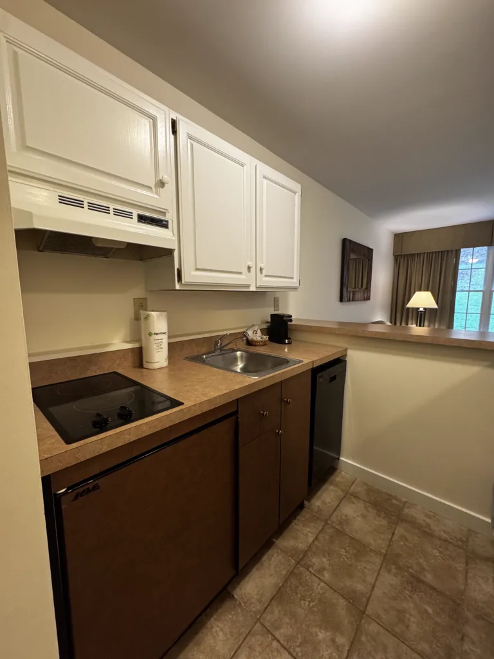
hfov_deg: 85.7
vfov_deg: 102.1
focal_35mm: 14
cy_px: 330
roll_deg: -0.1
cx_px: 247
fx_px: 266
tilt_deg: -7.8
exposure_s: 1/60
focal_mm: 2.22
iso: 320
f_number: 2.2
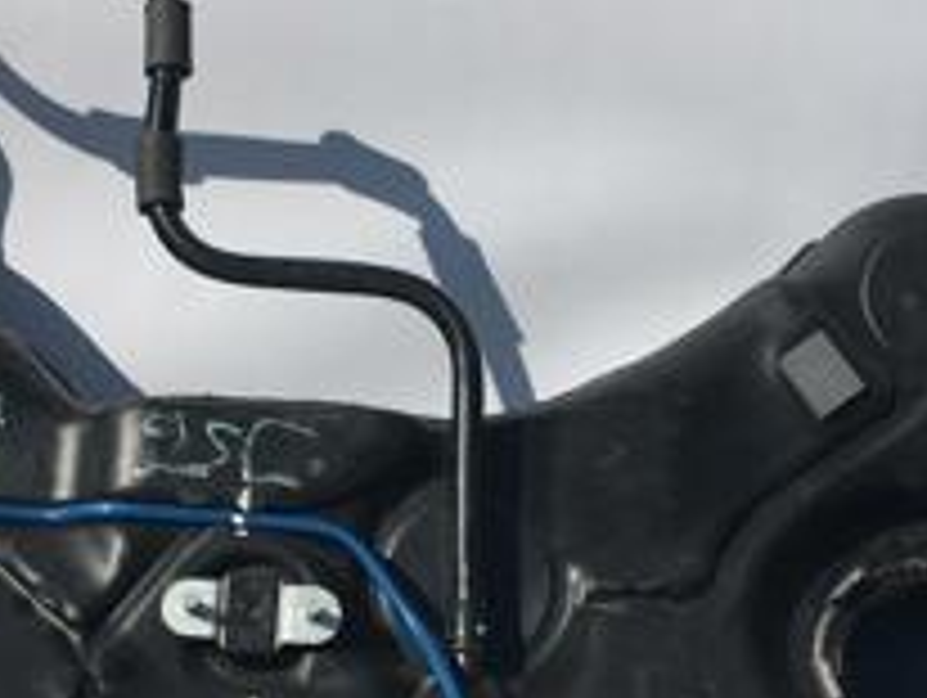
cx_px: 284
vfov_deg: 16.4
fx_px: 2413
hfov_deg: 21.6
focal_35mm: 90
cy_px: 491
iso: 25
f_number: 2.2
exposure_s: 1/4049
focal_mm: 4.15
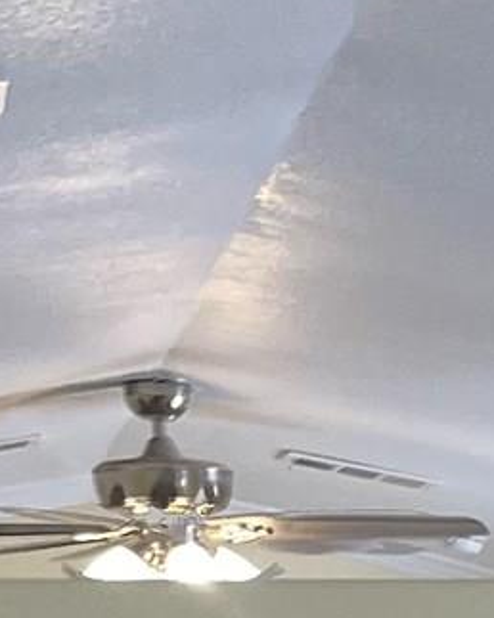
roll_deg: +3.0
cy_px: 1603
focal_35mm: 181
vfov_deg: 9.3
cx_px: 1026
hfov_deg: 8.1
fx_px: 3311
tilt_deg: -12.6
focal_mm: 5.1
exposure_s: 1/60
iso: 100
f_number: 1.6
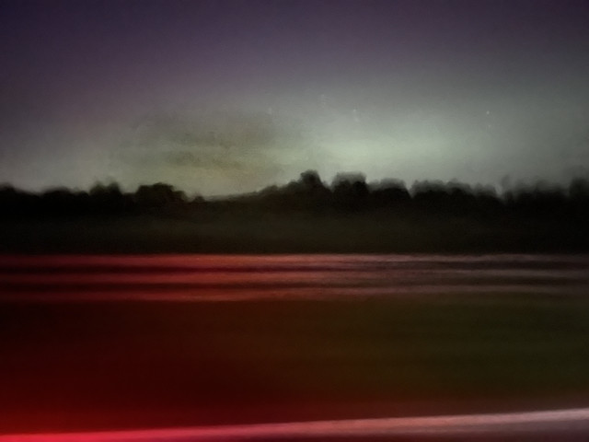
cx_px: 294
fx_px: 442
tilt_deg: +1.1
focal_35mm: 26
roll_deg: -3.9
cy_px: 221
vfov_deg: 53.1
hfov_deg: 67.3
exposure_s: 1/2
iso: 8000
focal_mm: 5.1
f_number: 1.6
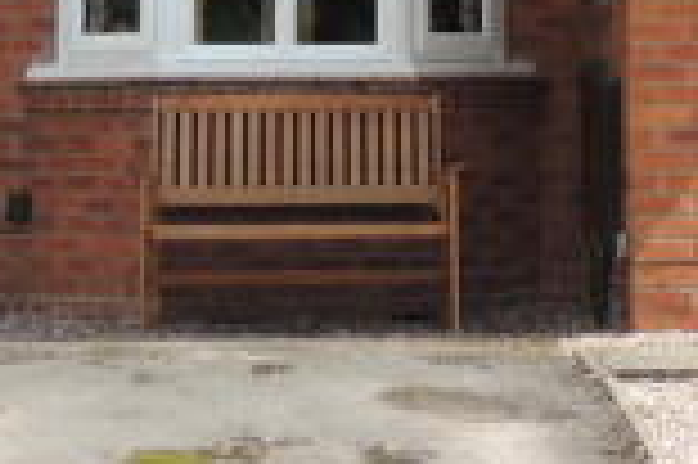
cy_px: -489
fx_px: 2653
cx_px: 516
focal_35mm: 137
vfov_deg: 9.3
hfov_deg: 14.9
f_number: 3.3
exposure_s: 1/500
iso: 100
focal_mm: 6.2
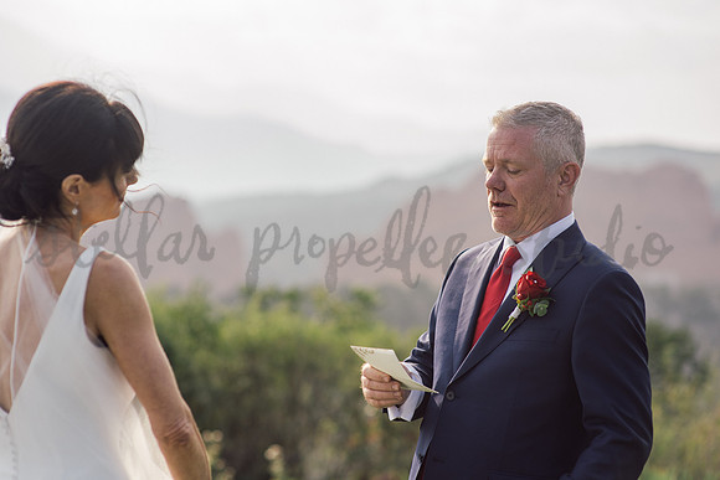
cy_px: 240
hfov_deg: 23.9
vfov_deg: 16.1
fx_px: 1700
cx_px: 360
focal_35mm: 85
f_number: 2.5
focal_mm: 85
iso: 160
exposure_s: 1/1600
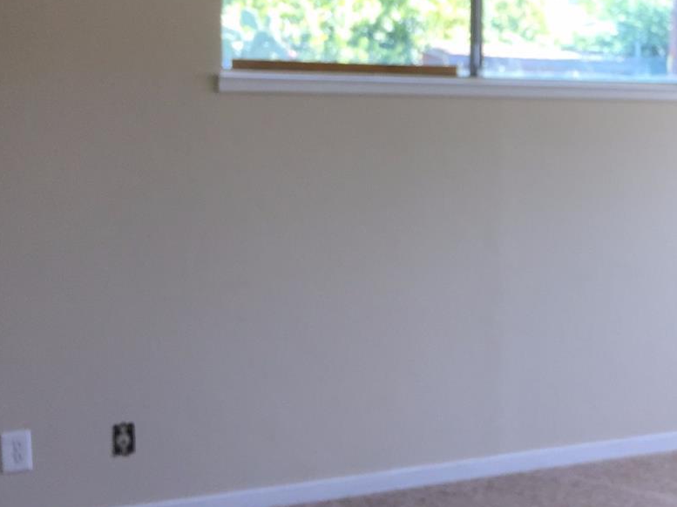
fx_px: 1095
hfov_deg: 32.3
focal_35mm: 56
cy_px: 199
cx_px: 636
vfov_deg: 26.0
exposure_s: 1/120
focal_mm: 4.15
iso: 32
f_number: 2.2
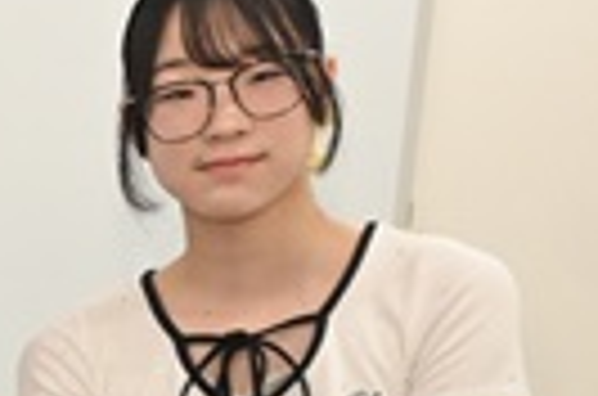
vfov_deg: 6.9
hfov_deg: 9.4
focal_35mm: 186
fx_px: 3074
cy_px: 1006
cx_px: -1003
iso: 320
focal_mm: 20.5
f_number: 4
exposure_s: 1/60
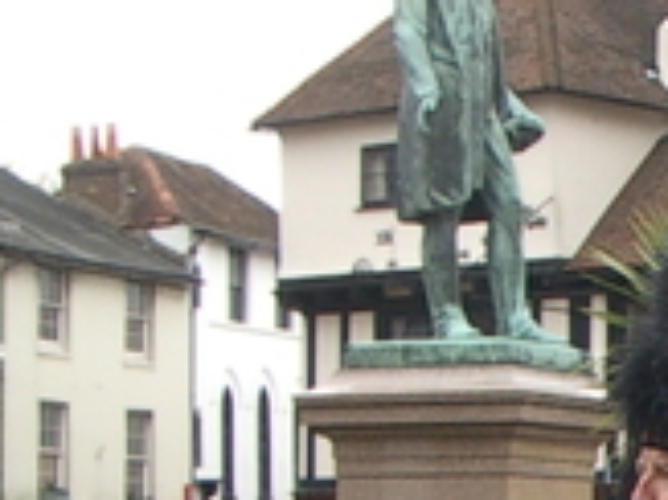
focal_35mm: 170
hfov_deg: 10.8
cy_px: 742
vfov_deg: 8.5
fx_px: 3278
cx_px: 1242
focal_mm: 5.8
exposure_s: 1/200
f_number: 2.6
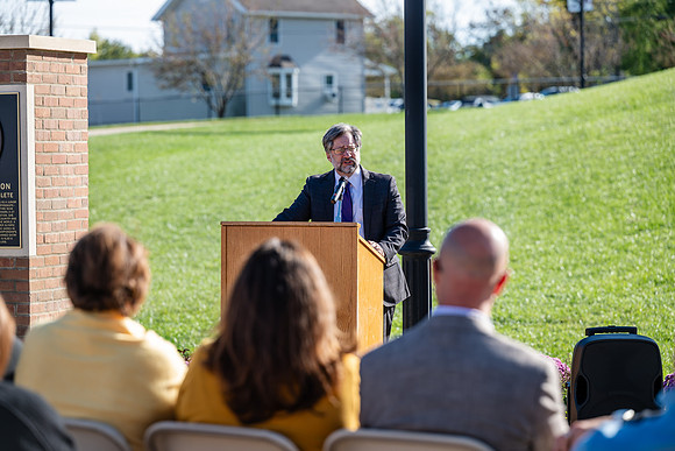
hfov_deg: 17.1
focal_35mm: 120
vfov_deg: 11.4
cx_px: 338
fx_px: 2250
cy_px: 226
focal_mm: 120
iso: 80
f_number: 3.5
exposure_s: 1/320
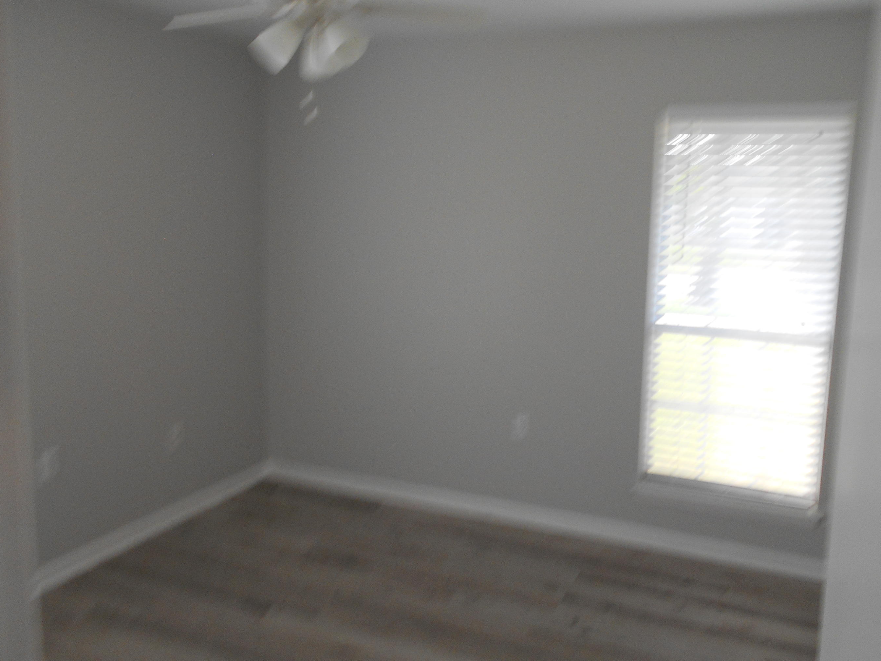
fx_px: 738
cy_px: 308
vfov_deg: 48.2
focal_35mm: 29
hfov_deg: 61.6
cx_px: 473
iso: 125
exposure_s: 1/30
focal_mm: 4.6
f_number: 3.2
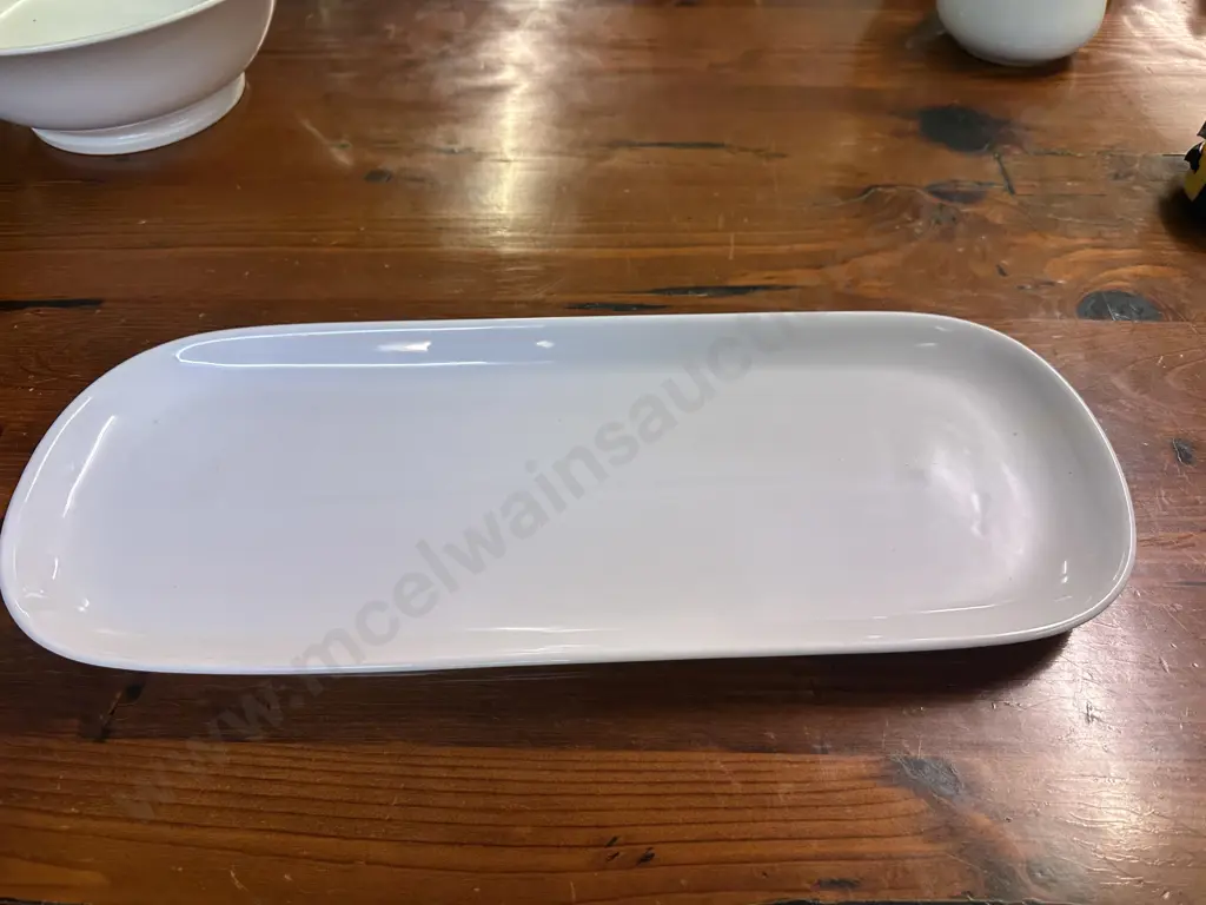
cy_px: 452
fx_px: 836
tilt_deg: -51.3
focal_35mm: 24
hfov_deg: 71.6
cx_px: 603
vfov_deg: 56.8
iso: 125
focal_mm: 6.86
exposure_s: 1/100
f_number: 1.78
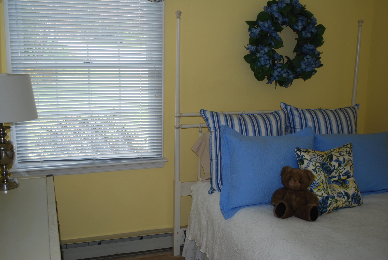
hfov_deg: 49.5
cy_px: 130
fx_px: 421
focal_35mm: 39
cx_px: 194
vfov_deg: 34.3
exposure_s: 1/60
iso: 200
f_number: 4.5
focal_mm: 26
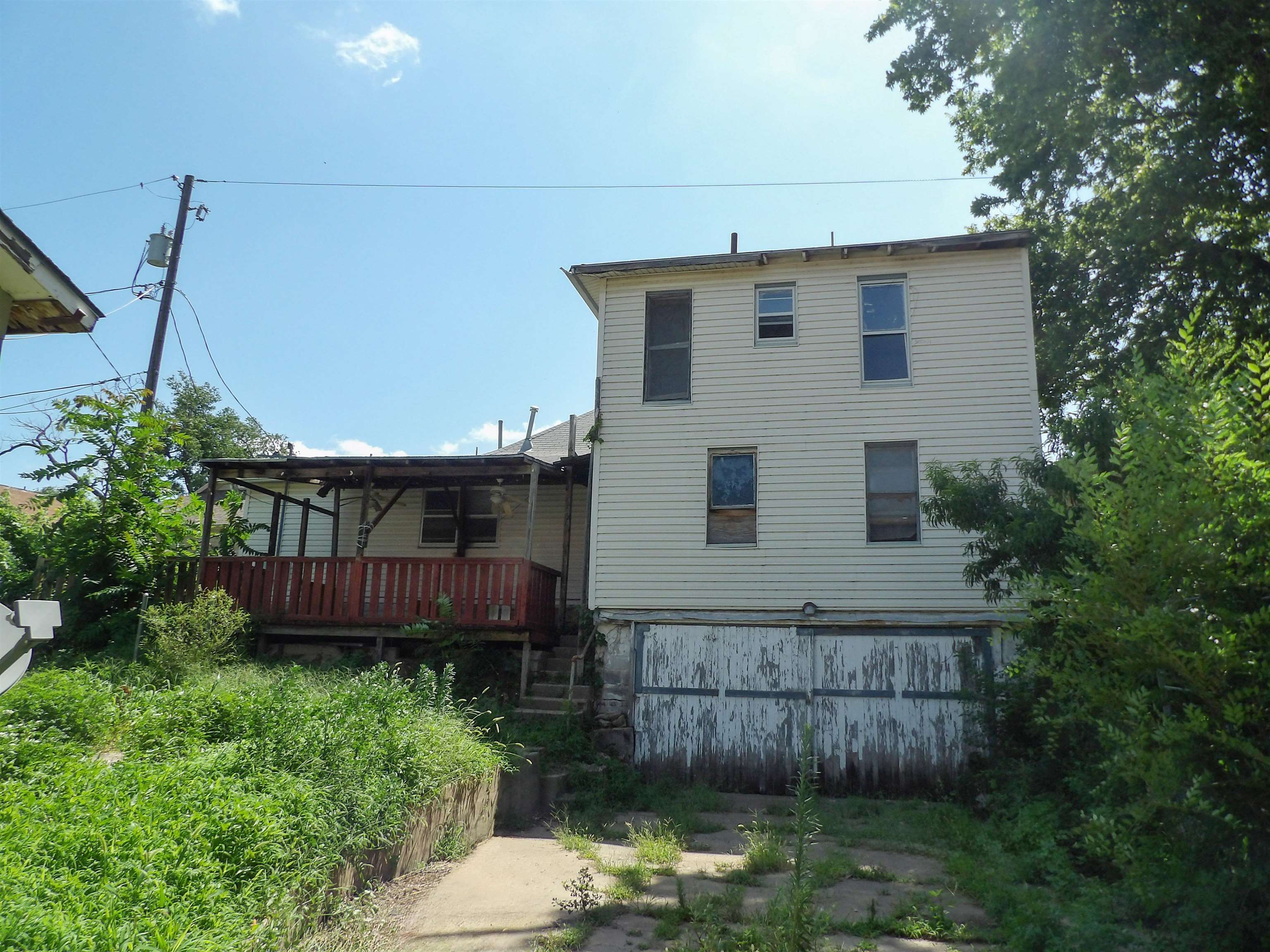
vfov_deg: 56.8
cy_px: 476
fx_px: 881
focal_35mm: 24
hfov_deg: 71.6
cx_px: 635
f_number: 3.2
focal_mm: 4.3
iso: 100
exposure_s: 1/966
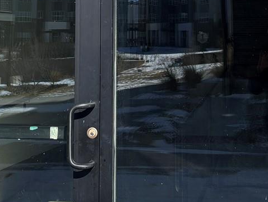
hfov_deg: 22.5
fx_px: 674
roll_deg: +0.2
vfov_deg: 16.6
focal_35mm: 87
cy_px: -4
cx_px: 156
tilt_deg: +4.2
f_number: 1.6
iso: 50
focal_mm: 5.96
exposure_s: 1/2513
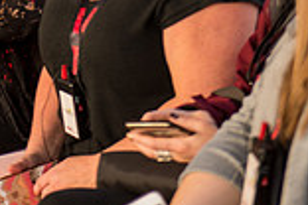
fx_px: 2224
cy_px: -141
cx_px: -158
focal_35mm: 260
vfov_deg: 5.2
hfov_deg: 7.8
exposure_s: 1/320
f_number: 2.8
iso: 400
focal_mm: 70
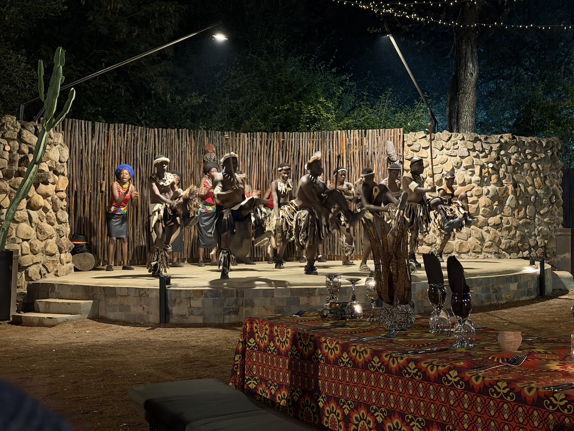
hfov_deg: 39.7
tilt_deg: -0.9
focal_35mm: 48
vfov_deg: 30.3
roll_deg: -0.1
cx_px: 287
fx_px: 796
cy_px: 216
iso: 640
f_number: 1.78
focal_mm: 6.76
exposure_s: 1/20
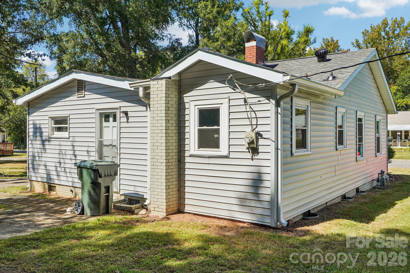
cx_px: 205
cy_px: 136
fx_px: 342
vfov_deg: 43.6
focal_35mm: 30
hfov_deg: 61.9
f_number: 8
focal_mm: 20
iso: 100
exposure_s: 1/200
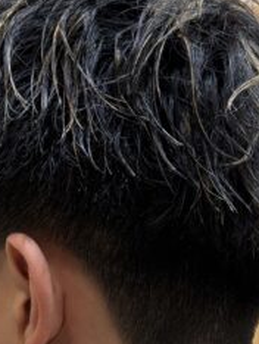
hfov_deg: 14.1
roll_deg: -1.6
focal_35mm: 105
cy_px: 415
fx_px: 1046
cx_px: 121
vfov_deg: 17.8
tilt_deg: -10.4
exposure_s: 1/121
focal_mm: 6.76
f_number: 1.78
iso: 160
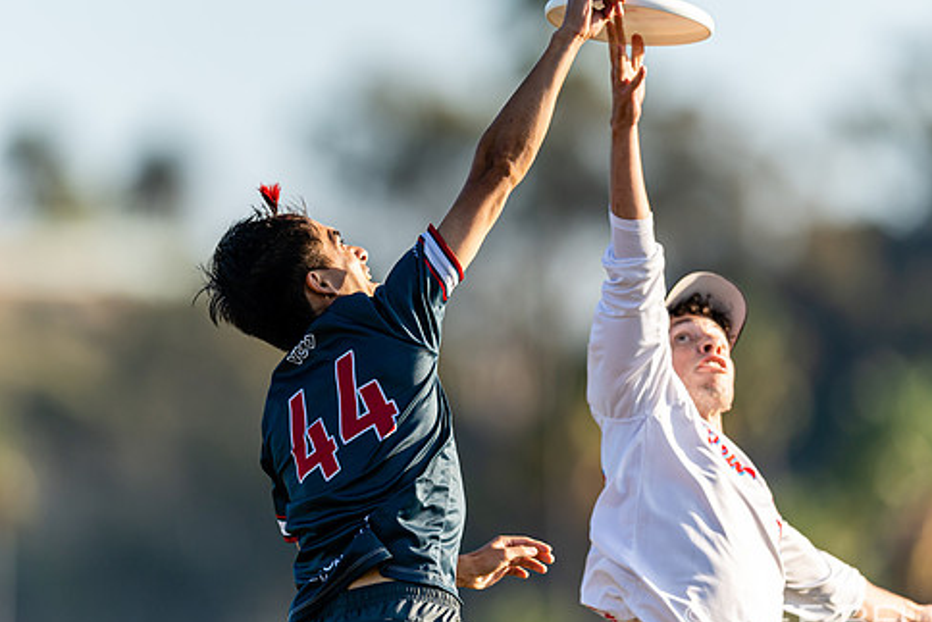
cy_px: 272
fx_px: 14449
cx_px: 465
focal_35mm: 558
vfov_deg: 2.5
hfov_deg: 3.7
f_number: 2.8
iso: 200
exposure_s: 1/2000
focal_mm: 400
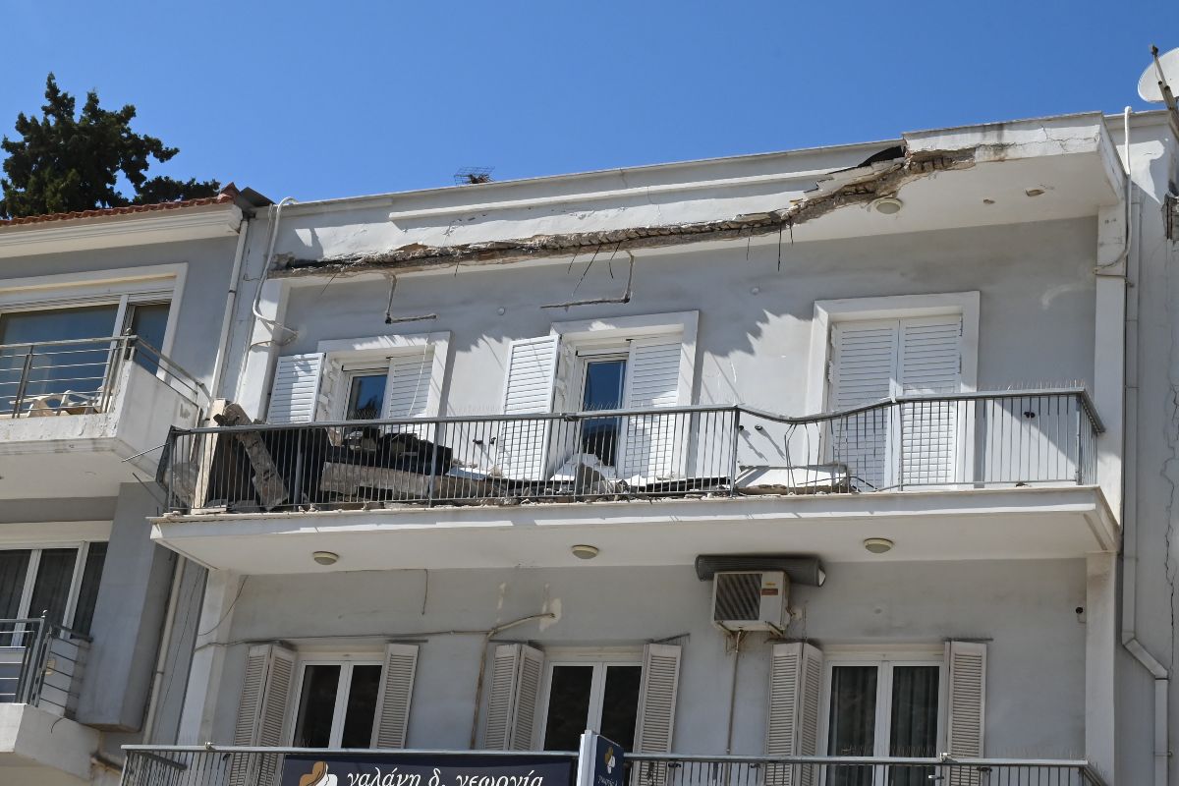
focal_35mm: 57
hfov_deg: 35.1
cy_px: 393
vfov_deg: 23.8
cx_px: 590
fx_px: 1867
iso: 1000
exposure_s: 1/1000
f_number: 16
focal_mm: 38
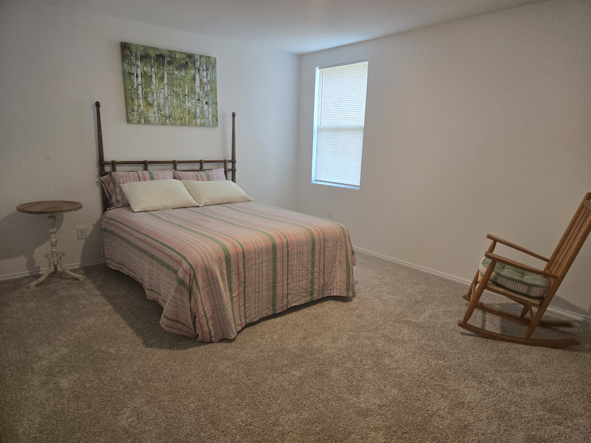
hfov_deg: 73.9
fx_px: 393
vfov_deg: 58.9
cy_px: 222
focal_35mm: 23
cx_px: 296
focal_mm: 5.4
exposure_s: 1/120
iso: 200
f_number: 1.8
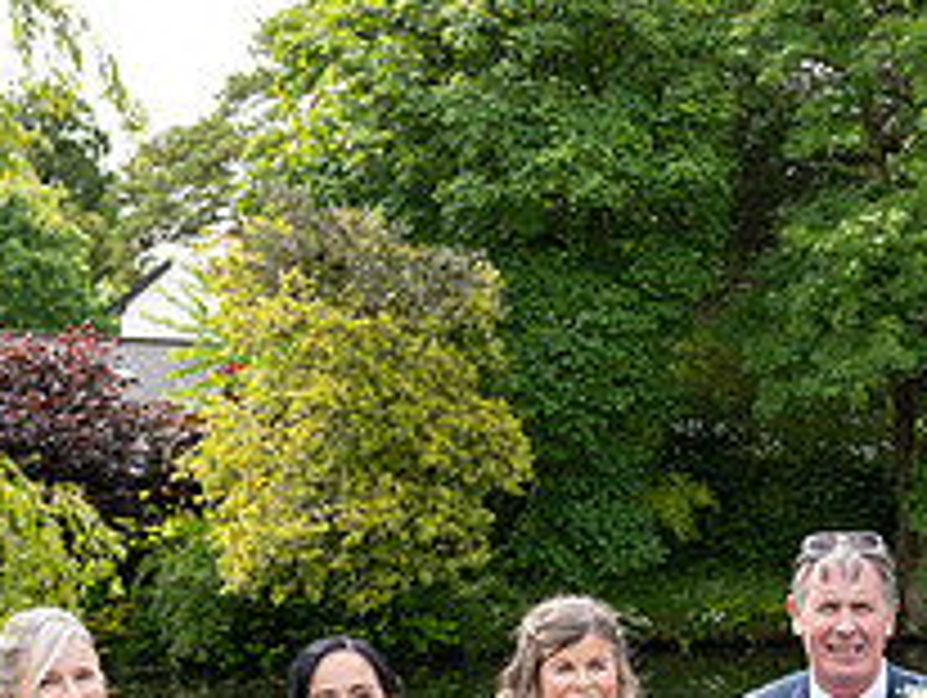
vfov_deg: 15.6
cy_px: 790
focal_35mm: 92
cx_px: 850
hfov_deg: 20.8
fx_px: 2467
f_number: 5.6
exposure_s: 1/200
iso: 125
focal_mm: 34
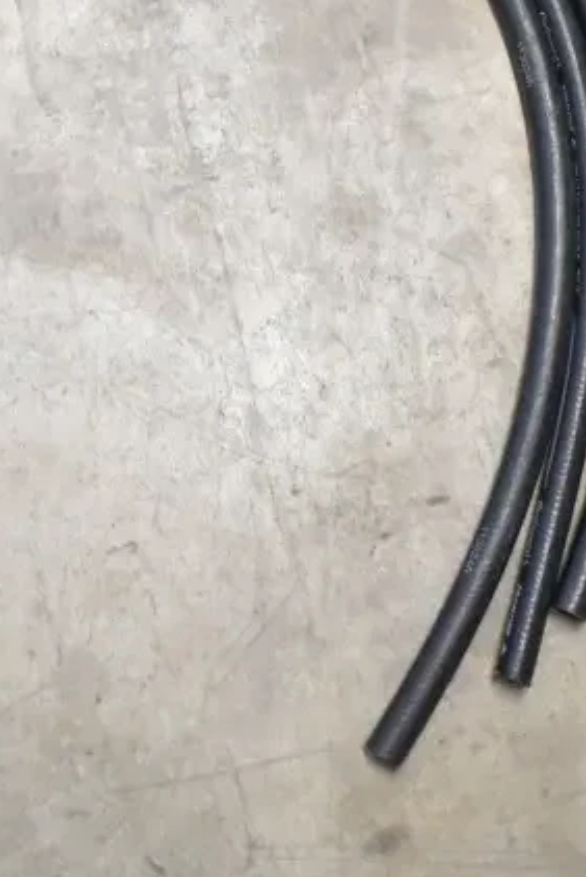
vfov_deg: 30.4
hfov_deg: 20.8
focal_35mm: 65
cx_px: 145
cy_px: 218
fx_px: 1584
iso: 1800
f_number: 3.8
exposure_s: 1/30
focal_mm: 20
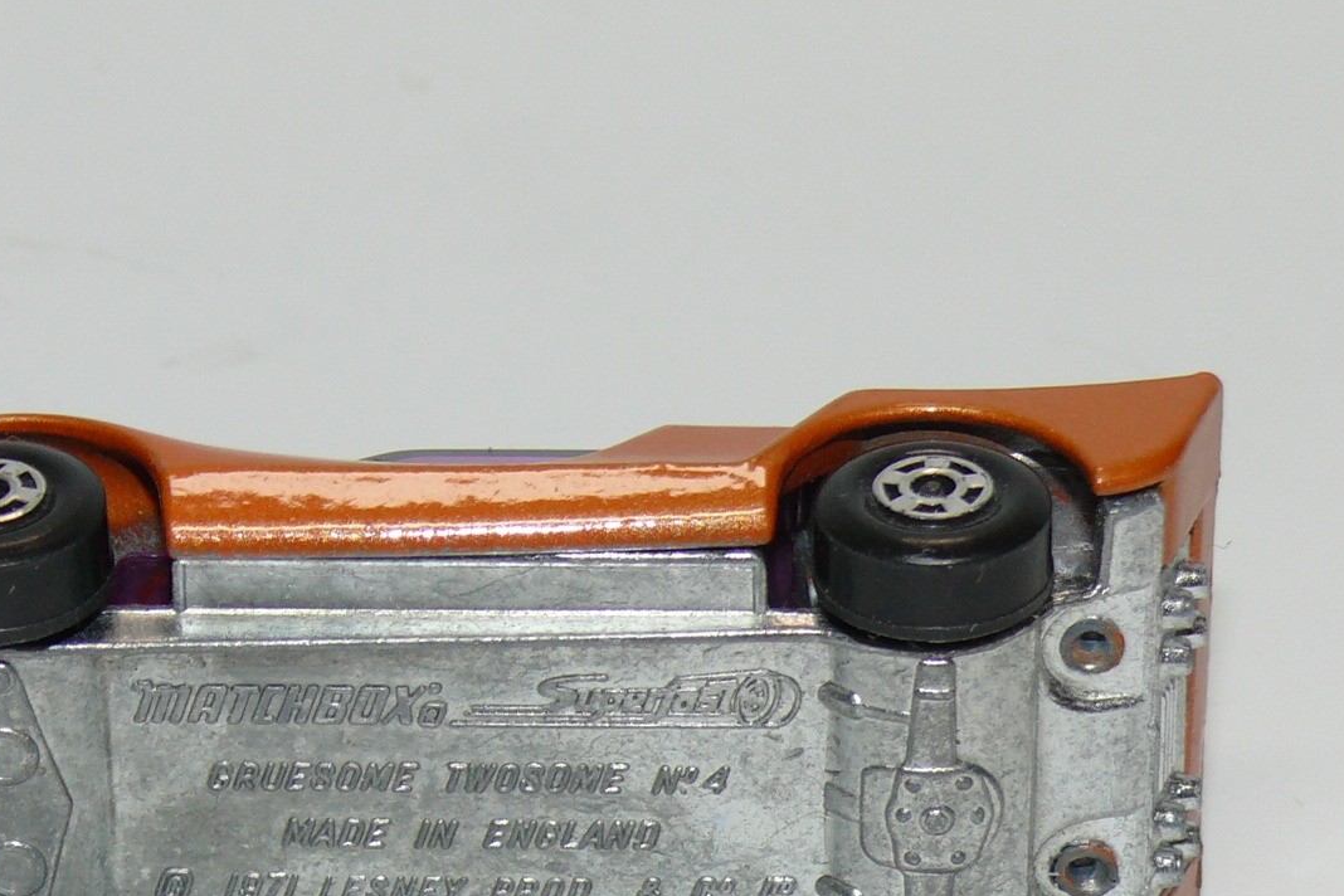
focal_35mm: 159
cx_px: 490
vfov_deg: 8.6
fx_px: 5936
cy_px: 727
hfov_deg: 12.9
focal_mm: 13.3
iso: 100
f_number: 4
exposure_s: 1/30
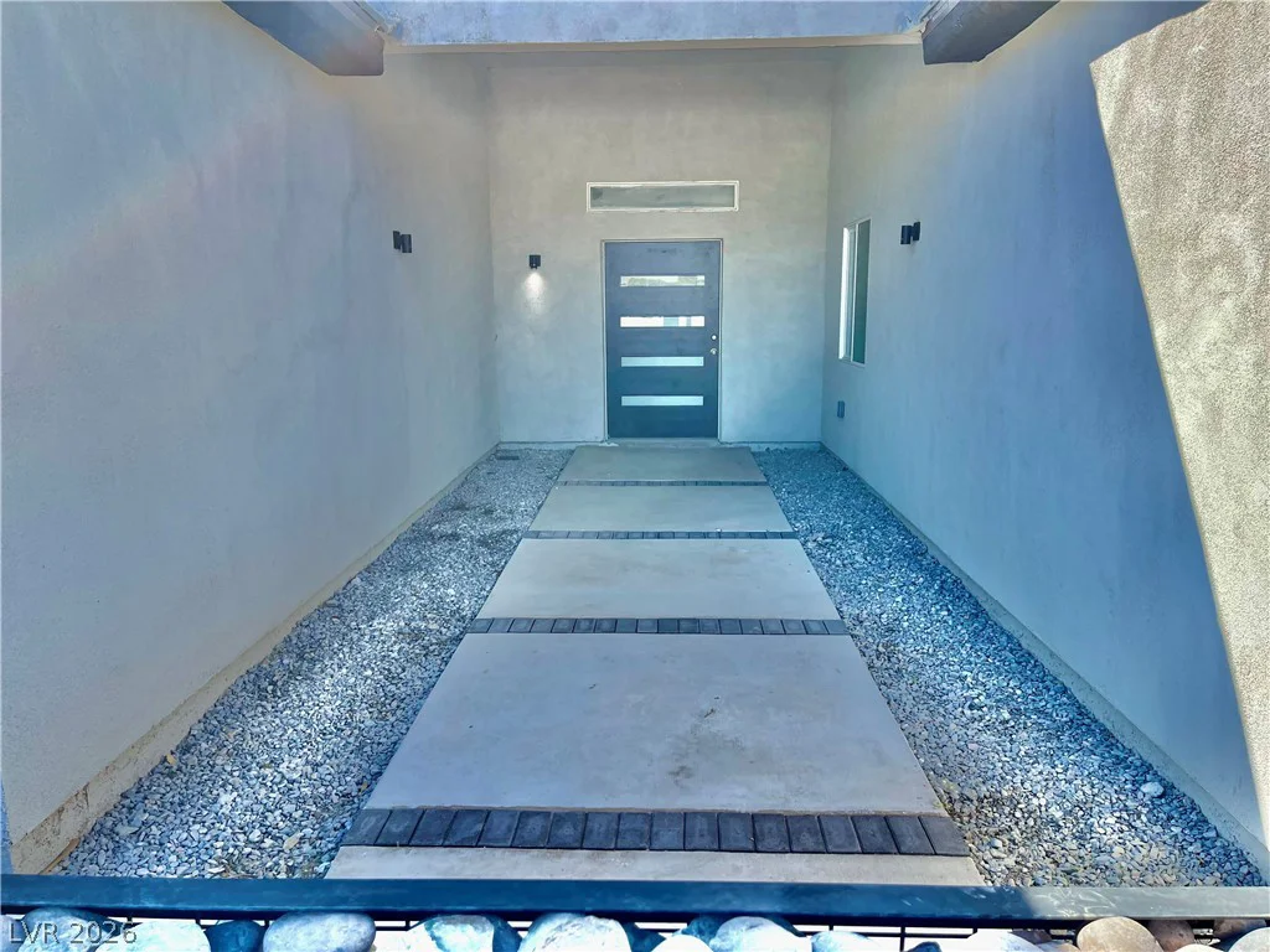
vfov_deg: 54.9
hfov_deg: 69.4
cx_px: 635
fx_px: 917
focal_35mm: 25
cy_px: 476
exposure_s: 1/735
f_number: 1.6
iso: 32
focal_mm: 5.1
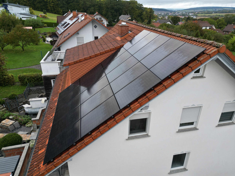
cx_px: 118
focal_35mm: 24
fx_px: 163
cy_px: 88
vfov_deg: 56.8
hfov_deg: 71.6
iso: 110
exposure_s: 1/640
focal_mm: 6.72
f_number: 1.7
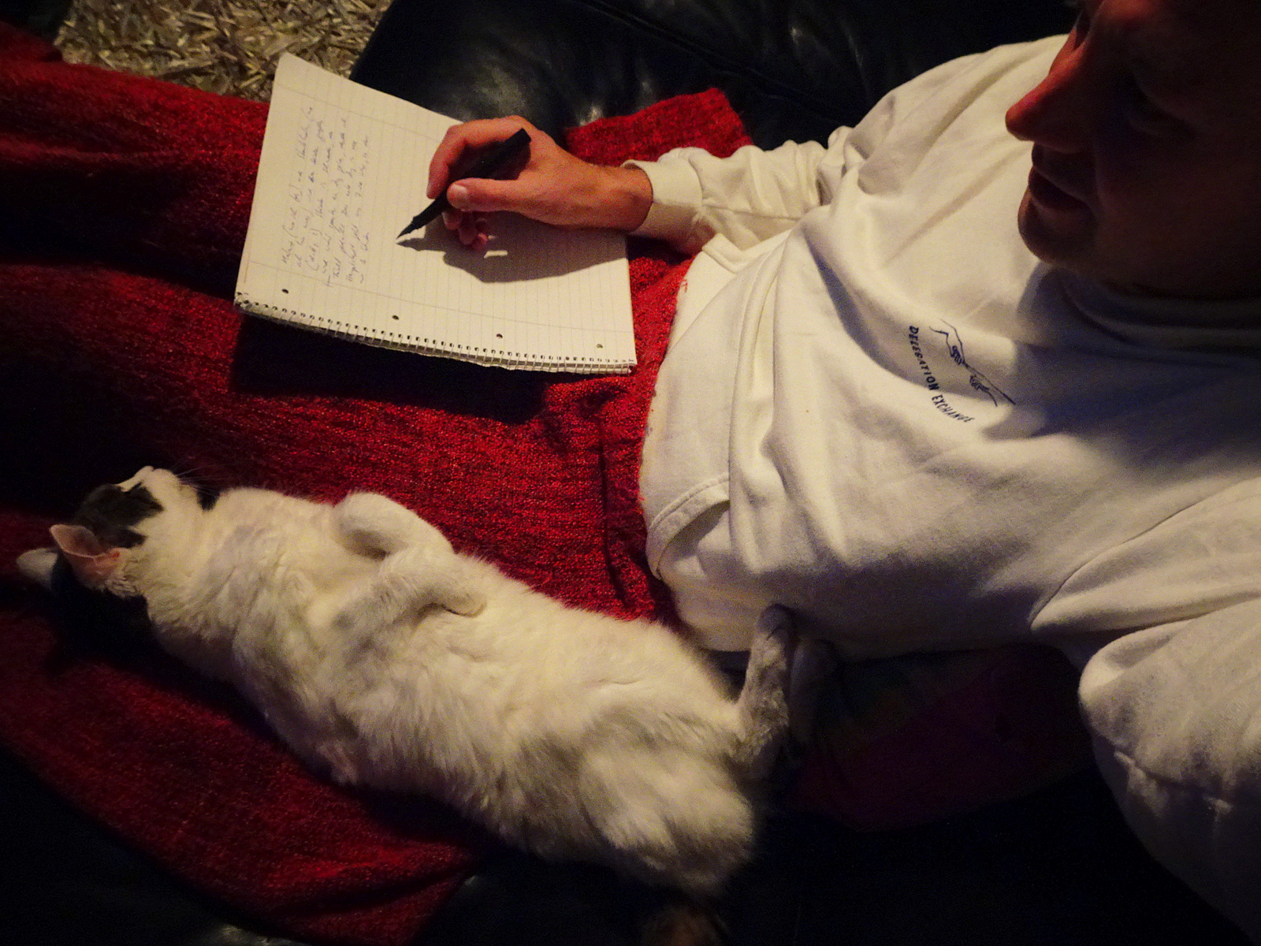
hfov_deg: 71.6
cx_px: 630
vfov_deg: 56.8
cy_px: 473
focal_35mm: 24
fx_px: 874
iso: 800
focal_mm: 4.1
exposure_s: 1/20
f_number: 3.5
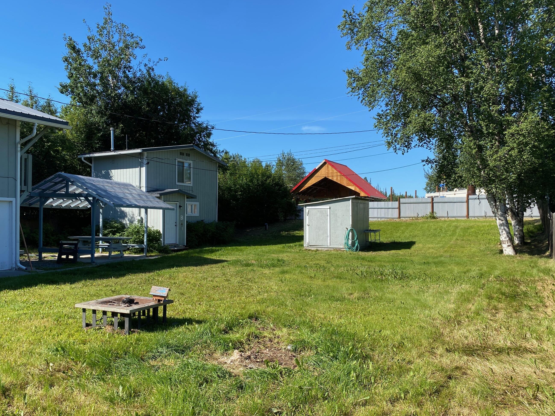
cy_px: 218
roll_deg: -0.4
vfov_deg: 46.8
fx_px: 481
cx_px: 238
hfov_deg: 59.7
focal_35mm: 30
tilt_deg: -0.7
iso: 32
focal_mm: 4.25
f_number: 1.8
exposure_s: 1/1866
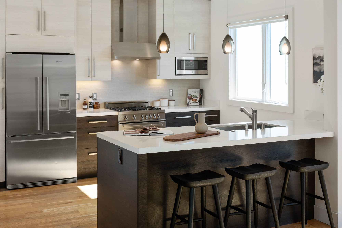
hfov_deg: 43.6
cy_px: 114
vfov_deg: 29.8
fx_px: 427
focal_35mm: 45
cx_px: 171
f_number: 6.3
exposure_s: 1/160
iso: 400
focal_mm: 45
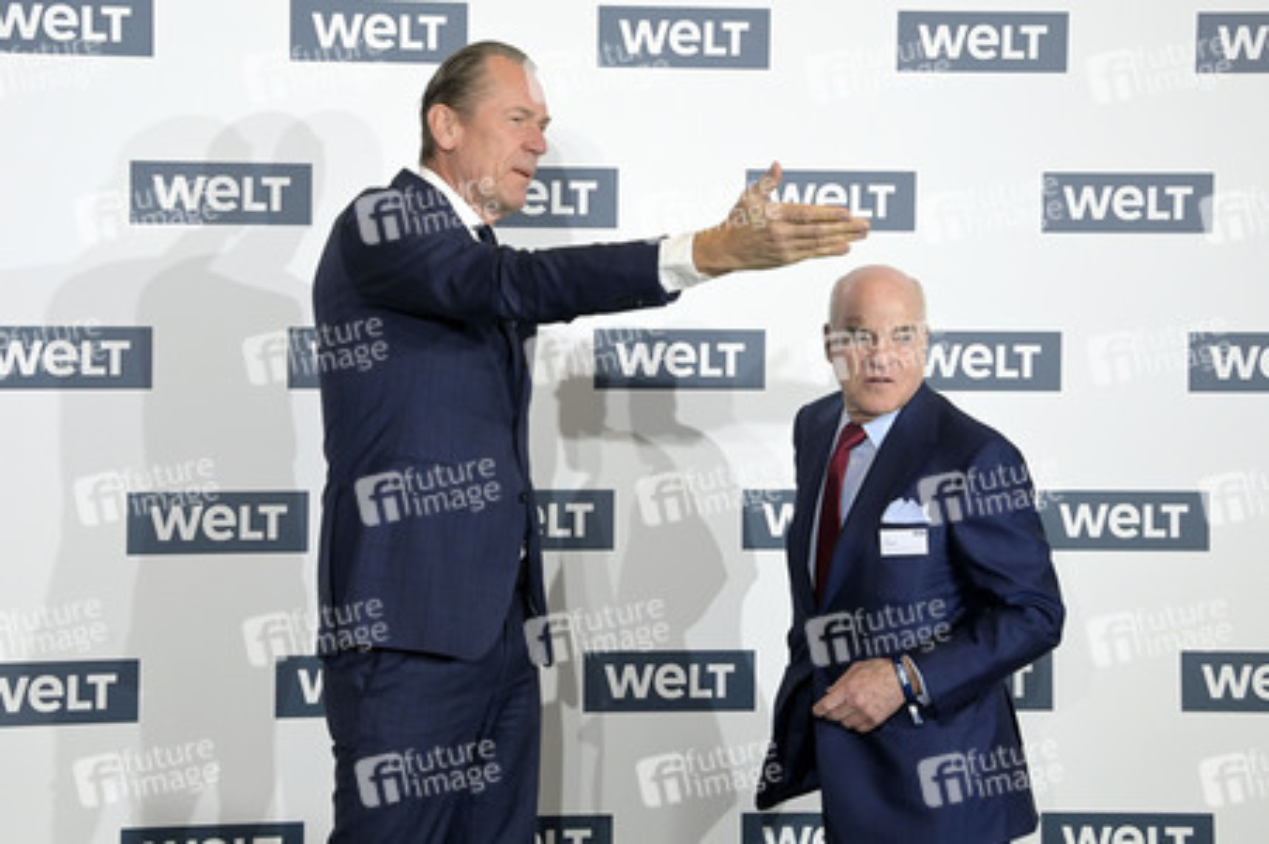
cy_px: 422
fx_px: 1761
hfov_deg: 39.6
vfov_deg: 27.0
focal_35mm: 50
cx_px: 634
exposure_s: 1/320
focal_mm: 50
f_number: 8
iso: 5000
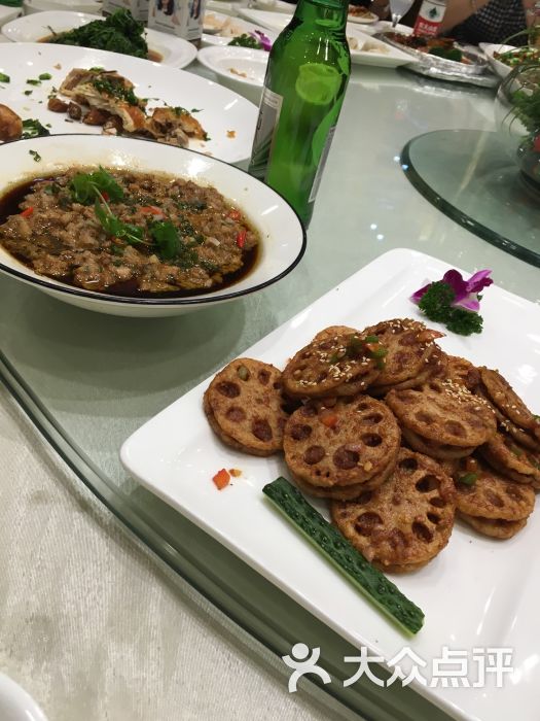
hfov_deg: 48.2
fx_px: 603
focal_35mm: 29
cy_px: 360
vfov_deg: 61.7
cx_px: 270
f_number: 2.2
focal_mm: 4.15
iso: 25
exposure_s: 1/33
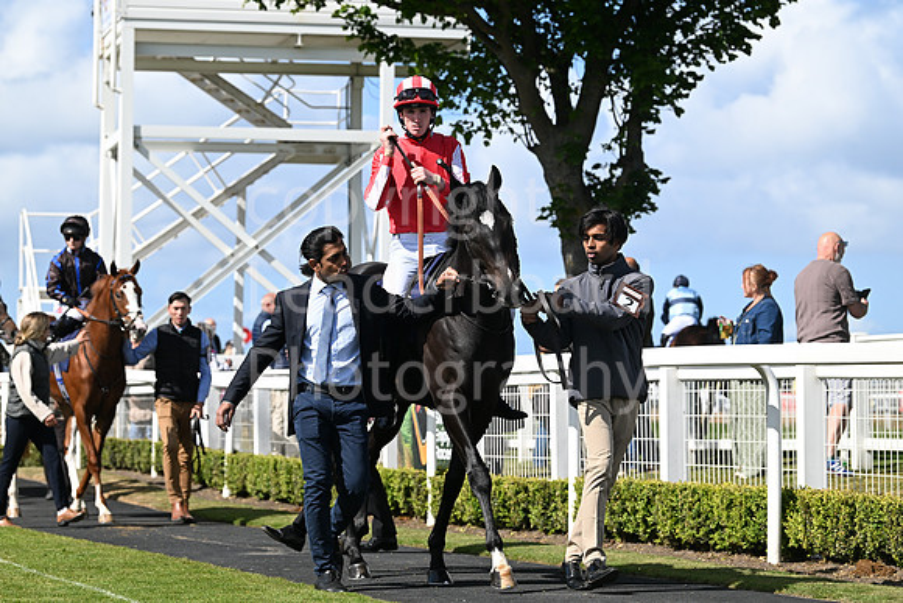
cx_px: 452
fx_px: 2910
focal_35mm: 116
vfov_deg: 11.8
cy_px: 302
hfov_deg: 17.6
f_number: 5.6
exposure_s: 1/2000
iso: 400
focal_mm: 116
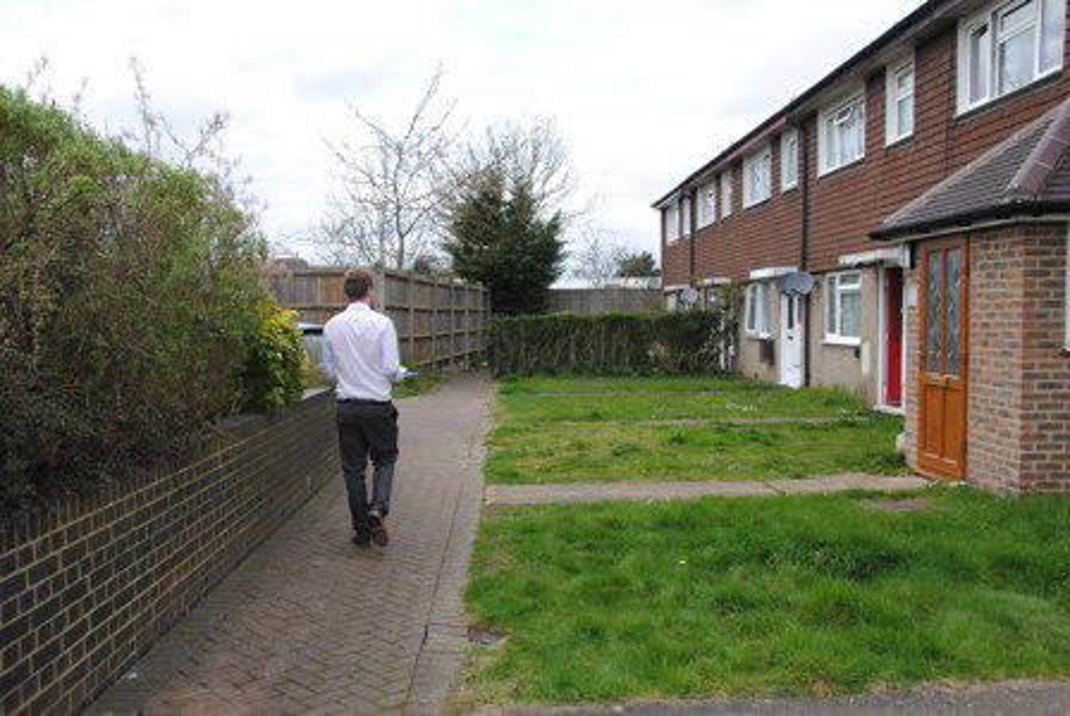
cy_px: 358
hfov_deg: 57.2
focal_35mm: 33
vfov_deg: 40.1
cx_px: 535
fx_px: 982
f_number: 7.1
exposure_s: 1/200
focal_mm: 22
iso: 100
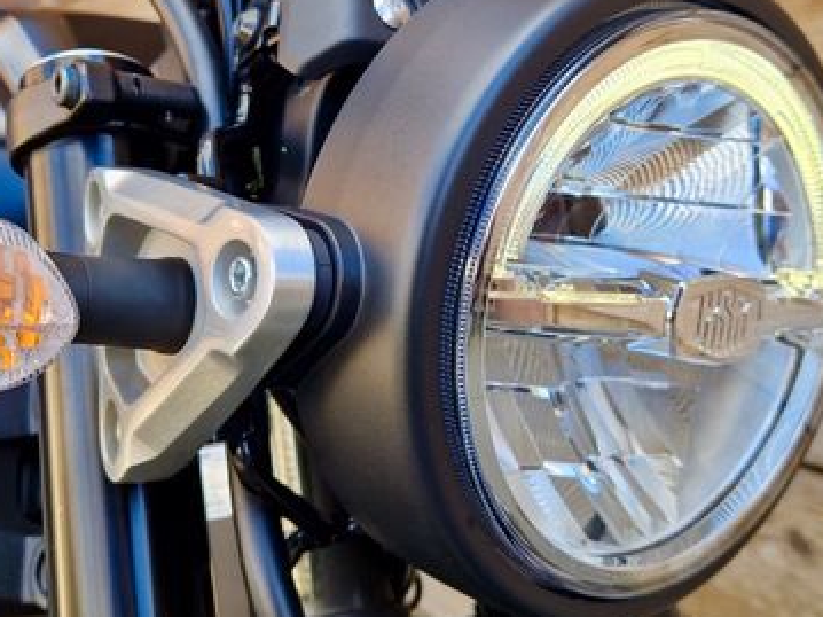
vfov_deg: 35.1
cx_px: 445
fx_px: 974
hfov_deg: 45.7
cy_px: 264
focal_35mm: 41
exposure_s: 1/180
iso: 50
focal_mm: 5.4
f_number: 1.8
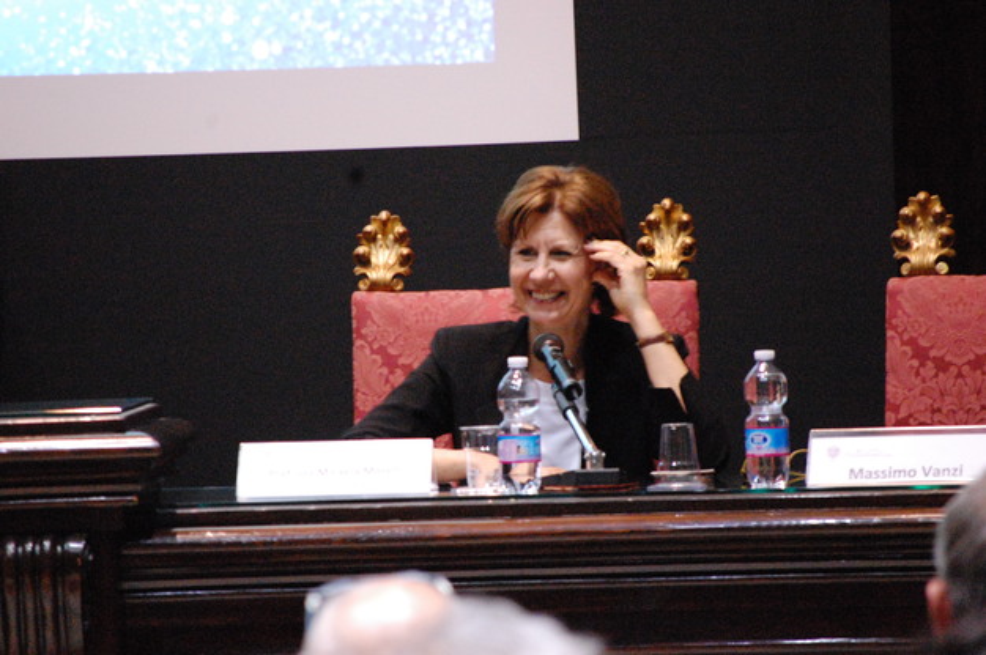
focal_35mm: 300
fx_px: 8208
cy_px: 328
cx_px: 493
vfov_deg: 4.6
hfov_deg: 6.9
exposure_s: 1/25
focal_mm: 200
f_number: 5.6
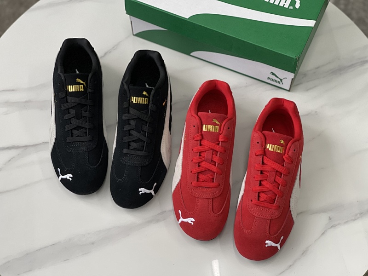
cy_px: 138
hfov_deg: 30.3
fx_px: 680
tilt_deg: -62.8
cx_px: 184
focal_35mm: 64
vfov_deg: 22.9
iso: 250
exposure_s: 1/114
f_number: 2.2
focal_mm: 7.5
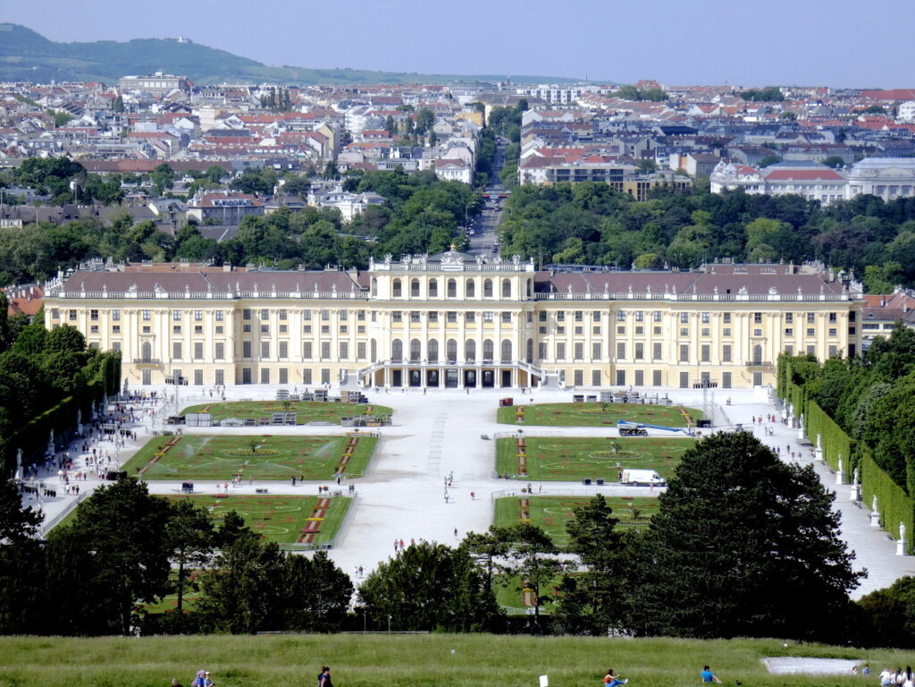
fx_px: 3436
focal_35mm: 130
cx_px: 458
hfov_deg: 15.2
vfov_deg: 11.4
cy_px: 344
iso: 80
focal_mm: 23.3
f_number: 5.2
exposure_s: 1/640
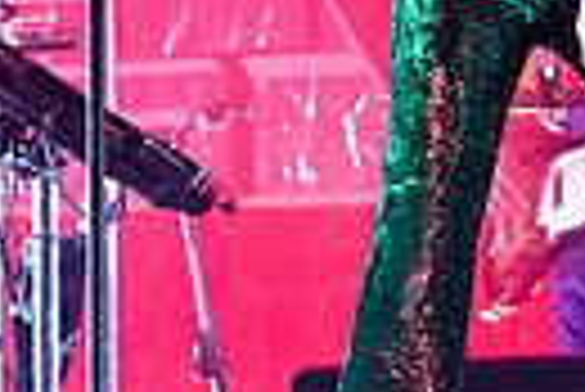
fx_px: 6166
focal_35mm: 379
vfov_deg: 3.6
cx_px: 1048
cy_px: 27
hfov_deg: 5.4
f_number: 4.5
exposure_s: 1/250
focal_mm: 82
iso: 6400
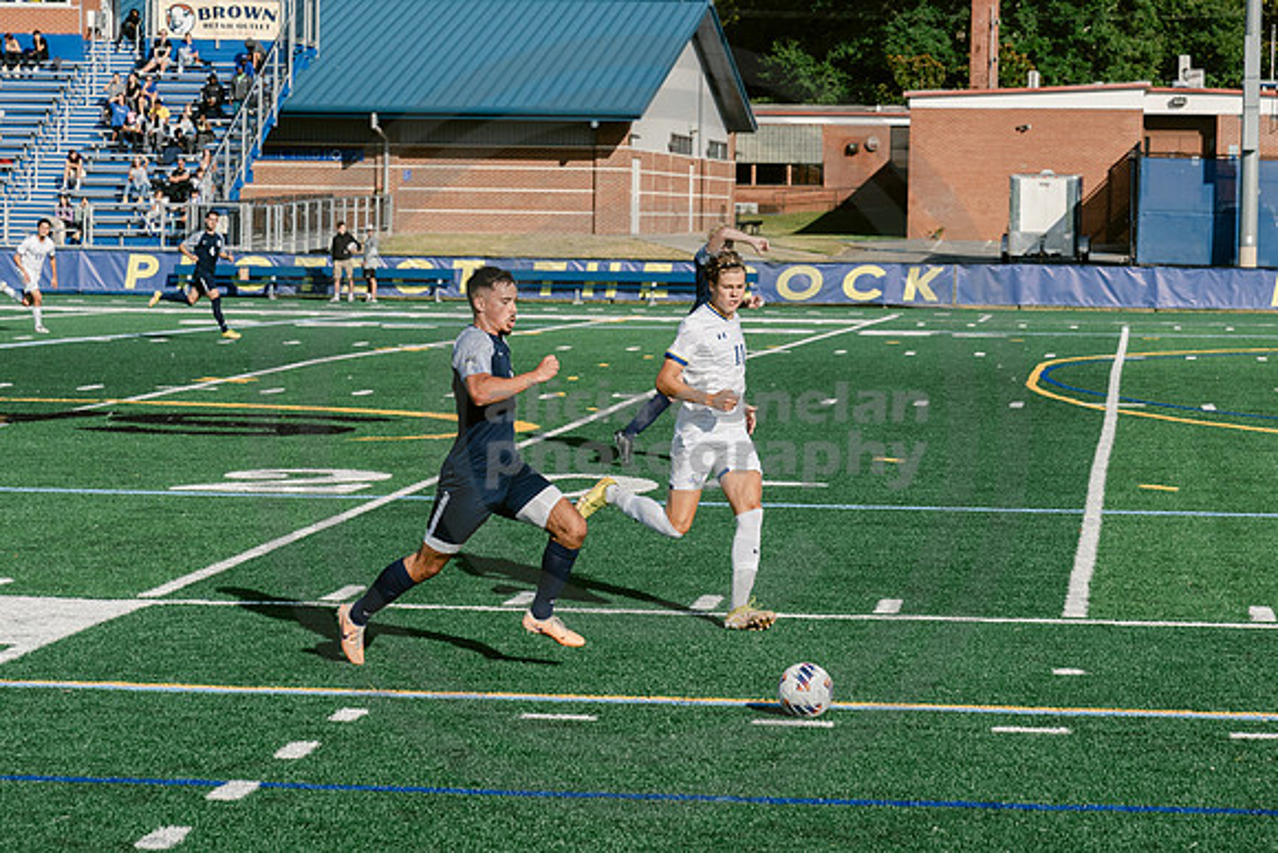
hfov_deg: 19.8
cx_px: 830
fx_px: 3651
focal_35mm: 103
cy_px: 426
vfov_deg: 13.3
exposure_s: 1/3200
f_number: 5.6
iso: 640
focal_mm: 70
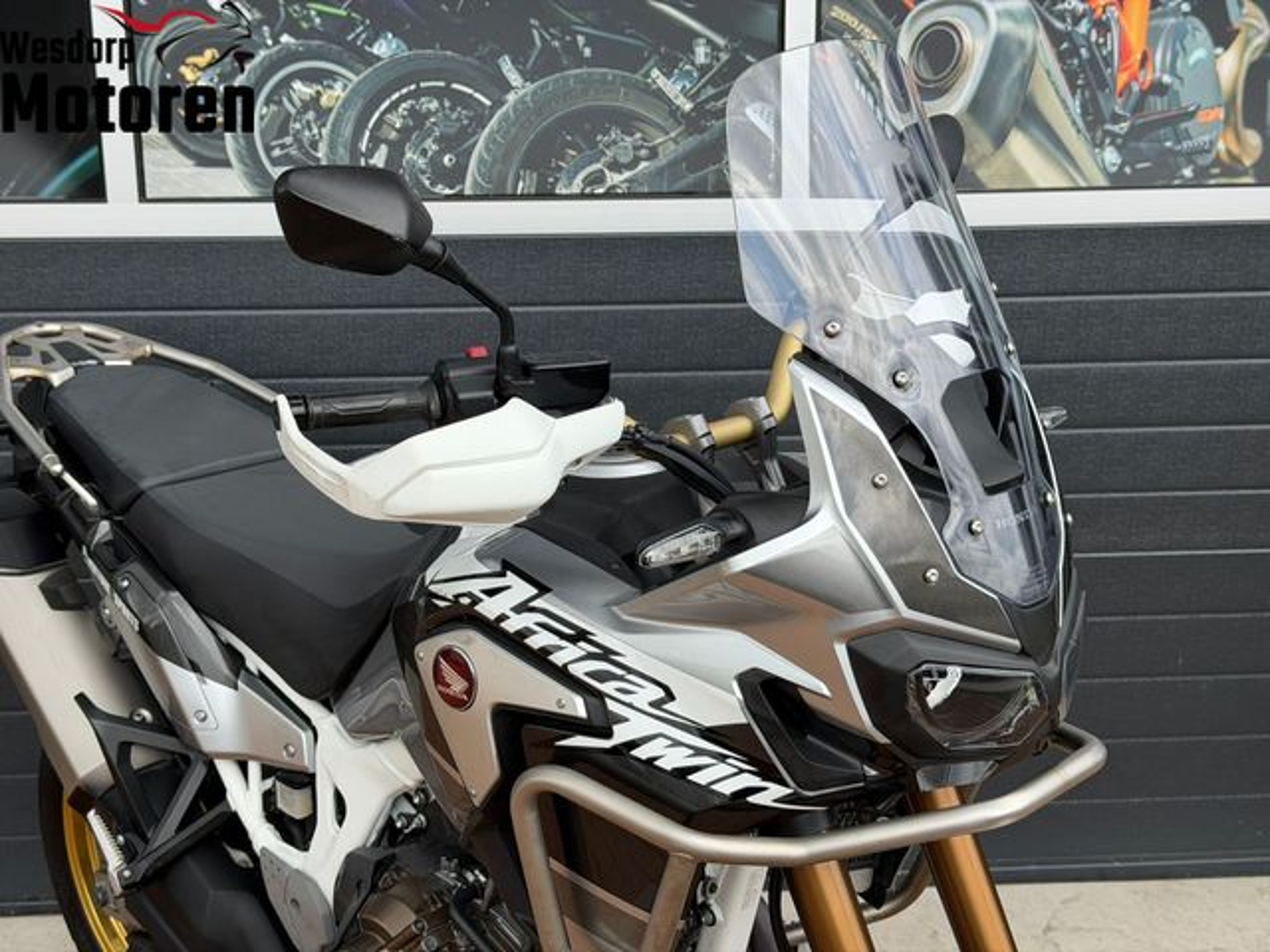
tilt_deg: -13.8
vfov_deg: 30.3
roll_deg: +0.7
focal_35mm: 48
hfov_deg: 39.7
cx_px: 635
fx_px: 1761
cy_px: 476
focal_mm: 6.76
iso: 64
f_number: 1.78
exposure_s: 1/1513
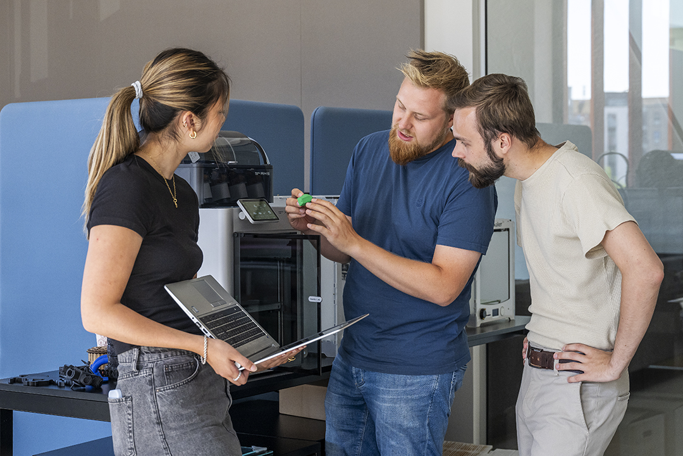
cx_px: 342
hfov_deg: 34.5
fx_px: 1100
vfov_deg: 23.4
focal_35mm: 58
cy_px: 228
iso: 1250
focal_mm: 58
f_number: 5
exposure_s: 1/250
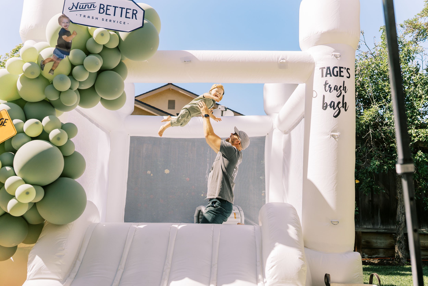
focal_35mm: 35
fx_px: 416
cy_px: 143
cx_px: 214
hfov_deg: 54.4
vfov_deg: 37.9
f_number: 2
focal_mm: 35
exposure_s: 1/8000
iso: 400
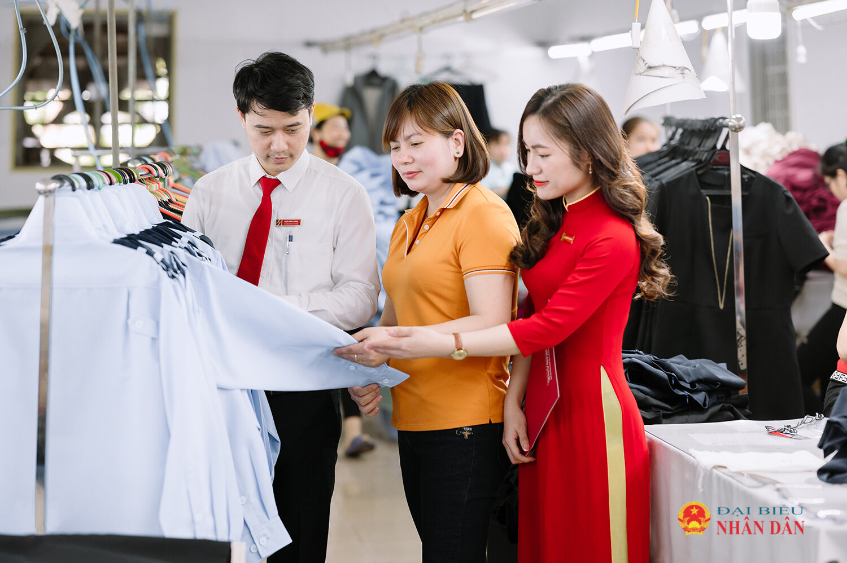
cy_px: 282
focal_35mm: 85
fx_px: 1998
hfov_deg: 23.9
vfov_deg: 16.1
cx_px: 424
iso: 250
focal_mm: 85
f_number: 2.5
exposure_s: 1/125
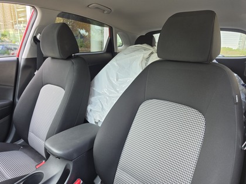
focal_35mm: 23
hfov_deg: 73.9
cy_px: 92
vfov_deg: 58.9
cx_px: 123
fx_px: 163
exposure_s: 1/180
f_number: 1.4
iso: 50
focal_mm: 6.5
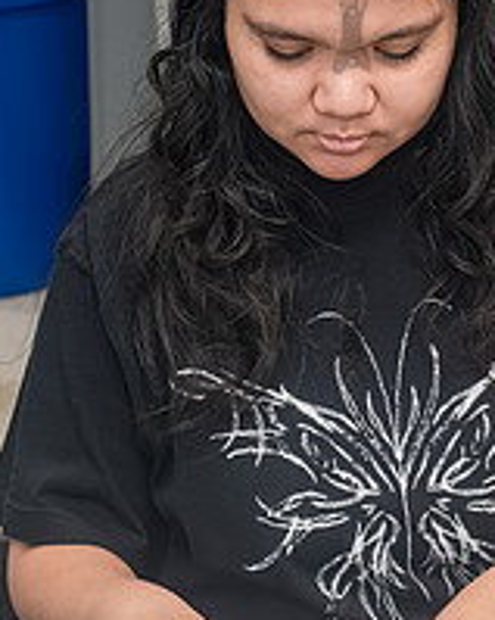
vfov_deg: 17.0
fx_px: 2071
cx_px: 351
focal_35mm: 113
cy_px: 381
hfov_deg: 13.6
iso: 2500
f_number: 4.5
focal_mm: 35
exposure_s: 1/320
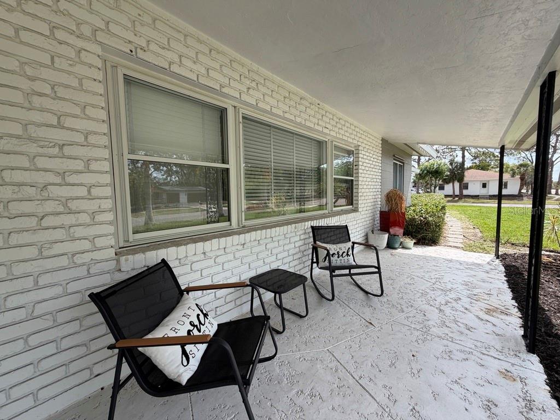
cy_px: 210
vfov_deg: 85.7
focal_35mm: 14
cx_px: 280
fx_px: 226
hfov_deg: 102.1
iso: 40
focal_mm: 2.22
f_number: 2.2
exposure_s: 1/717
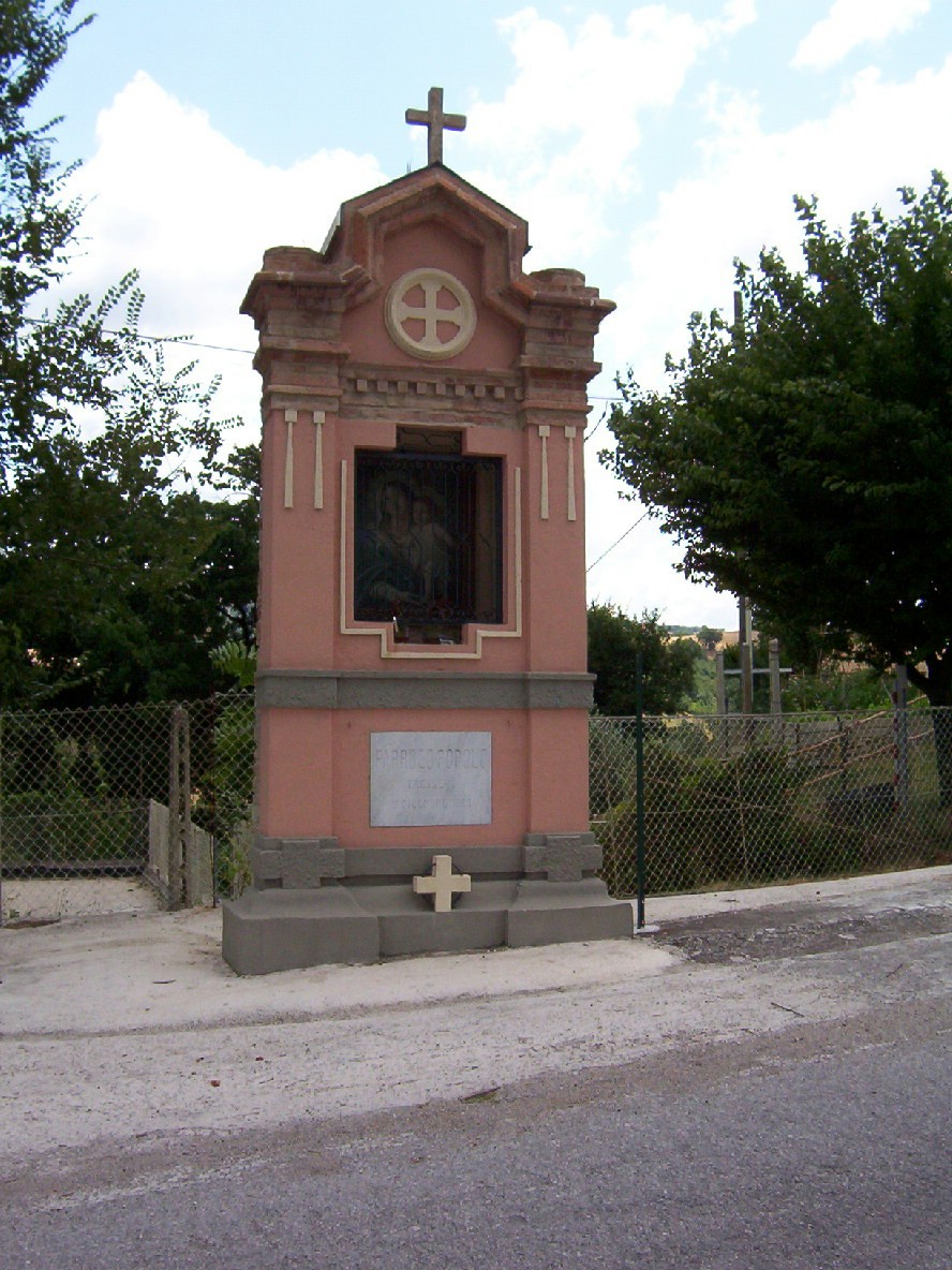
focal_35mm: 36
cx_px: 476
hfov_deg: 39.7
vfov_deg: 51.4
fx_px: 1320
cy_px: 635
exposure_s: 1/569
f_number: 5.24
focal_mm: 5.54
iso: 100
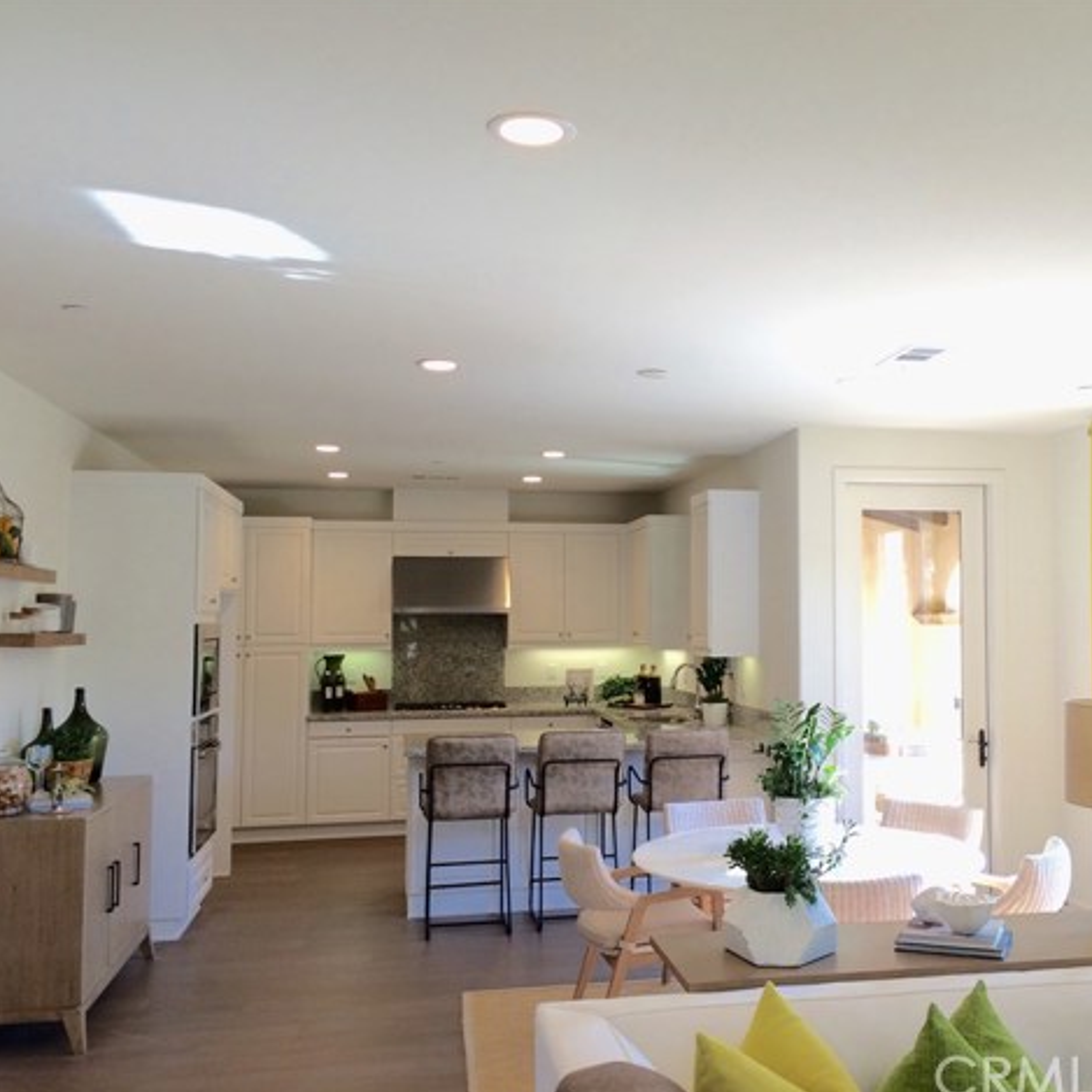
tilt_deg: +1.9
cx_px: 689
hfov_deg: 46.8
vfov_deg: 47.2
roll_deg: +0.5
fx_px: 1249
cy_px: 552
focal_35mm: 35
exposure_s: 1/60
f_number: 2.2
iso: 40
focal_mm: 4.15
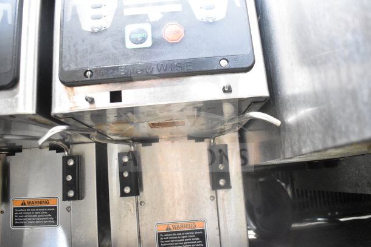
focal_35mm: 27
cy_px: 124
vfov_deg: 48.0
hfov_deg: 67.4
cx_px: 186
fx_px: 278
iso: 3200
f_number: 3.5
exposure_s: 1/30
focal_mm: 18
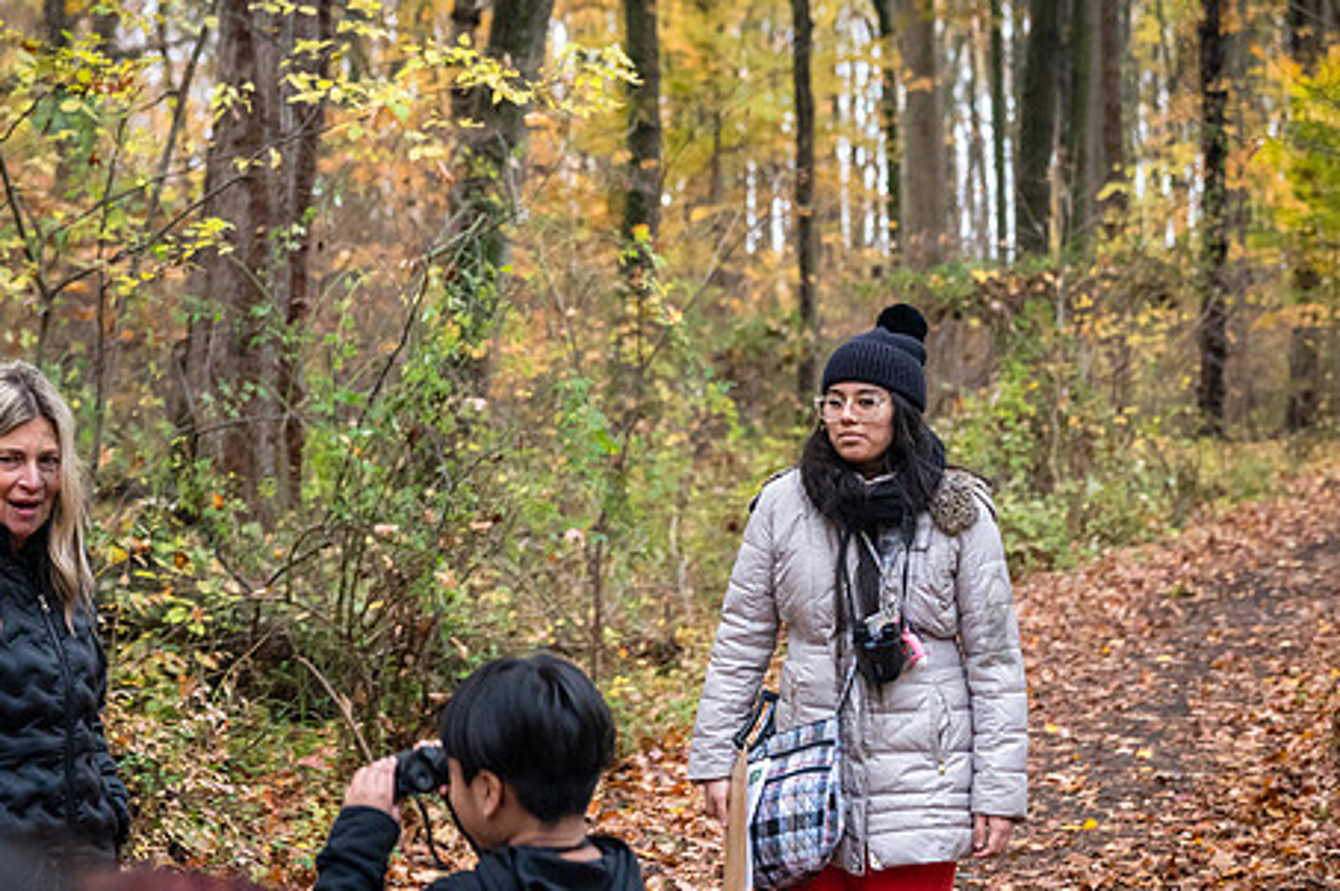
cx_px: 614
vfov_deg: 16.4
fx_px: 3087
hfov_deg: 24.5
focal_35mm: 83
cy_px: 475
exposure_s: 1/250
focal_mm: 65
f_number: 4
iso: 6400
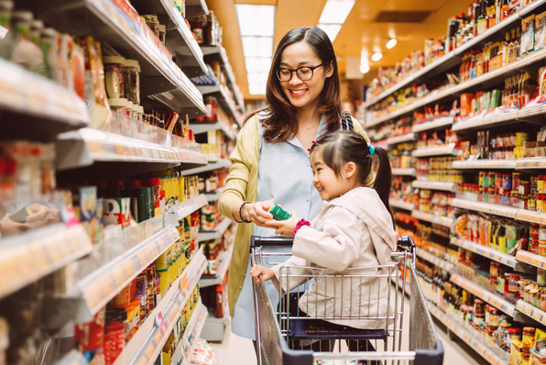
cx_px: 274
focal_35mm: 45
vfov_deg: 29.9
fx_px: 683
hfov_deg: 43.6
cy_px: 183
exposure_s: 1/125
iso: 500
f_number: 2.8
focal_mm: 55
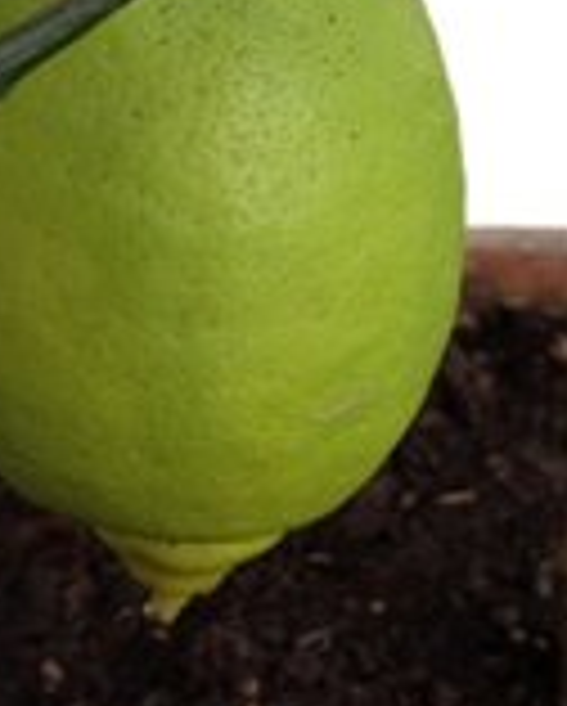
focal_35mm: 82
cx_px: 171
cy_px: 189
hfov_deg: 18.7
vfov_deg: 23.1
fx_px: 1717
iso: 100
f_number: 2.4
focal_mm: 4.13
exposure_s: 1/120
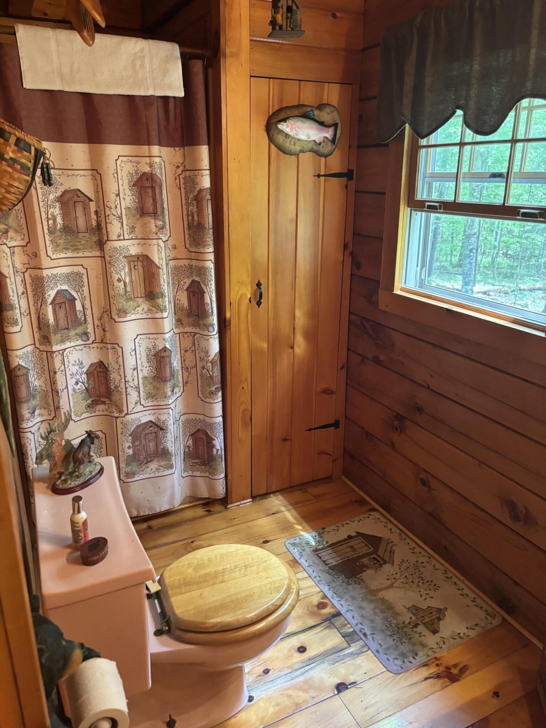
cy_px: 364
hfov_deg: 53.1
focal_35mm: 26
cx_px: 273
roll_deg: +0.2
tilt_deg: -20.8
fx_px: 547
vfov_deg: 67.3
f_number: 1.6
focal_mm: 5.96
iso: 500
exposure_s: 1/40
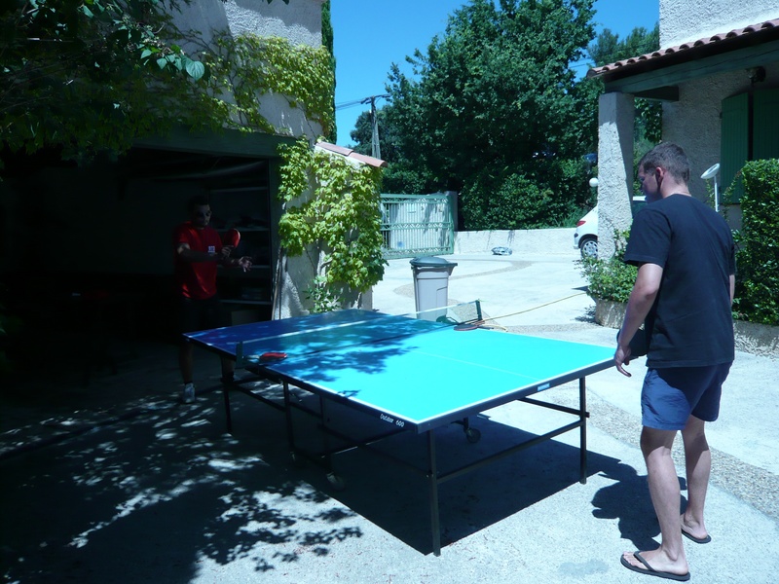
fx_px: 630
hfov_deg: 63.4
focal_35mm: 28
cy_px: 292
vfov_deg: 49.7
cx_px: 390
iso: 100
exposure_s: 1/160
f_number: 8
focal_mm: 4.6
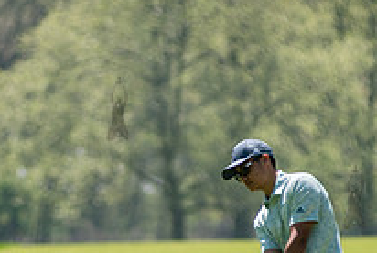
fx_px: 7750
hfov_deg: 2.8
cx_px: 97
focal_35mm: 739
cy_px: 238
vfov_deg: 1.9
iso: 100
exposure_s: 1/800
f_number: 3.5
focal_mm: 200
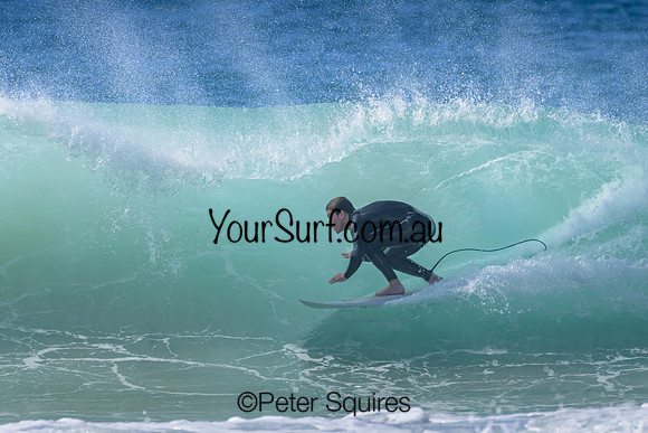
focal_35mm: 1000
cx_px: 324
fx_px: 18003
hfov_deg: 2.1
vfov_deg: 1.4
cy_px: 216
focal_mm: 1000
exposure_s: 1/2000
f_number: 11
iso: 1000
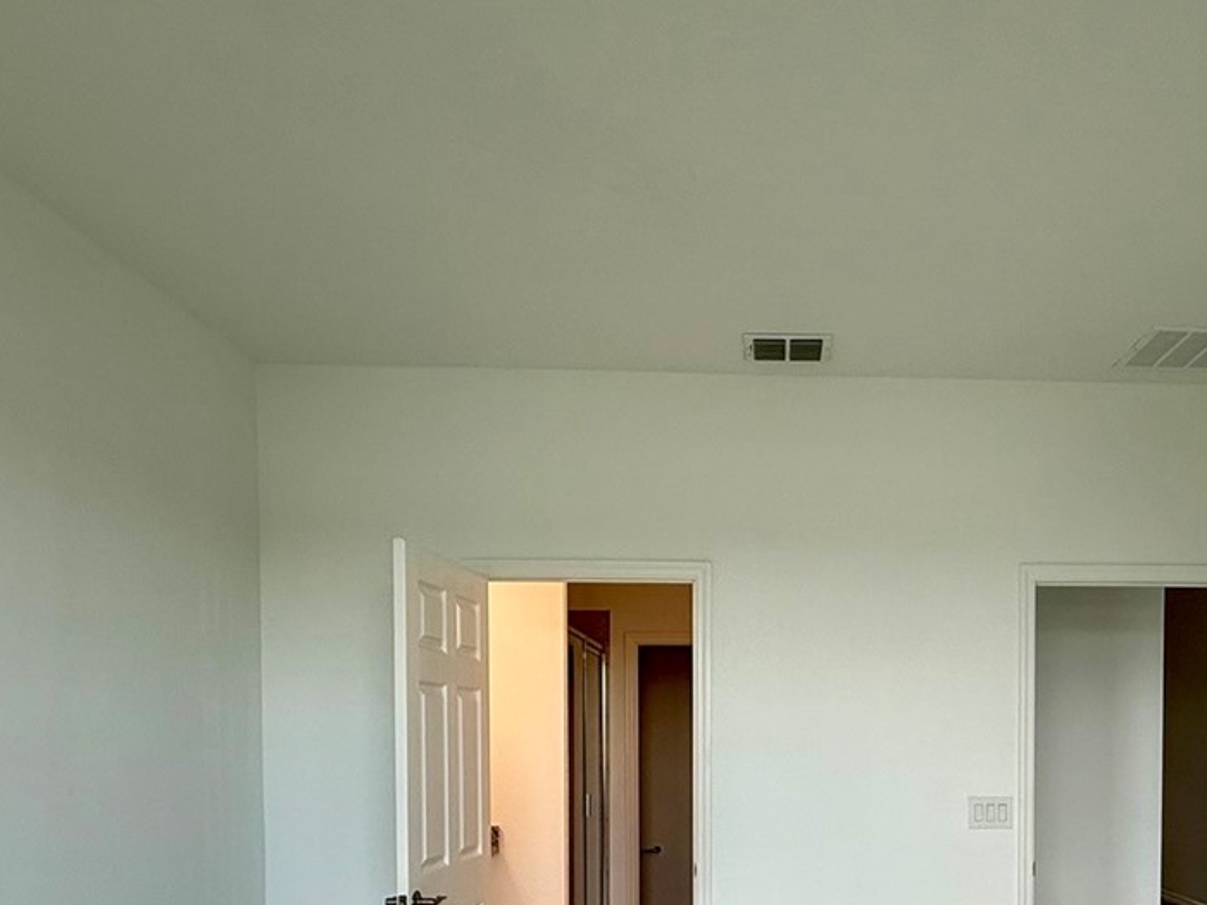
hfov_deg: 55.4
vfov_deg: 41.4
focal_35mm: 32
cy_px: 777
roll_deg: -0.5
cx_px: 822
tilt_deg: -1.6
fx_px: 1116
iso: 64
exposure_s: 1/120
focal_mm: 2.22
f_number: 2.2
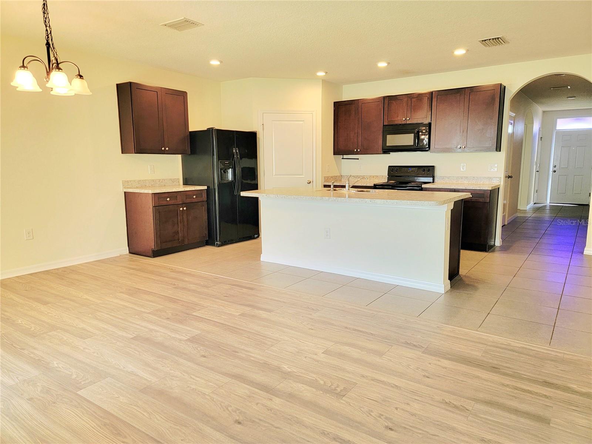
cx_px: 296
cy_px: 222
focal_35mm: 24
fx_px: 410
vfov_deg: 56.8
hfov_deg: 71.6
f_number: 1.8
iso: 200
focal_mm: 6.7
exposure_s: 1/120
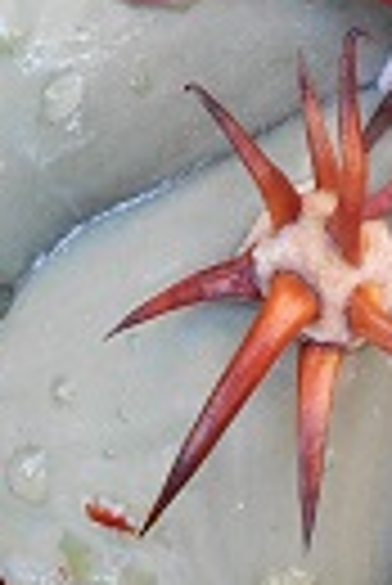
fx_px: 2150
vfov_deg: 15.3
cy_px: 14
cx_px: 455
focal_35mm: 132
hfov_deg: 10.3
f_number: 3.4
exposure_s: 1/30
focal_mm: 5.1
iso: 140
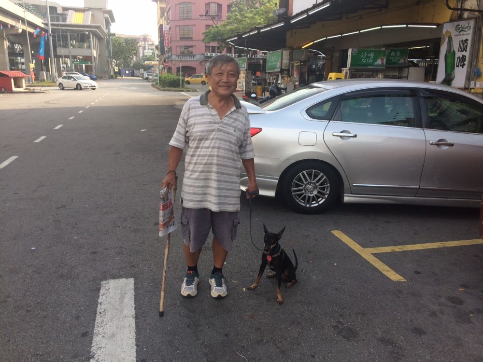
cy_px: 181
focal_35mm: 29
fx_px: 405
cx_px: 242
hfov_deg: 61.7
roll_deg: -1.9
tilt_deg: -10.4
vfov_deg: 48.2
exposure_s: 1/471
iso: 32
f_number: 2.2
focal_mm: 4.15
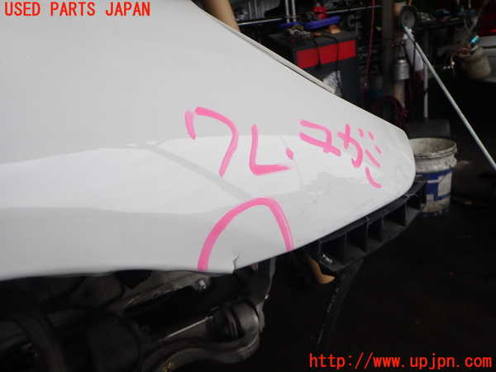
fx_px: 358
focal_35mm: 25
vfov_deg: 54.9
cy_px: 186
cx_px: 248
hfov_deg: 69.4
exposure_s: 1/320
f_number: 2.8
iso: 100
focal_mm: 4.5
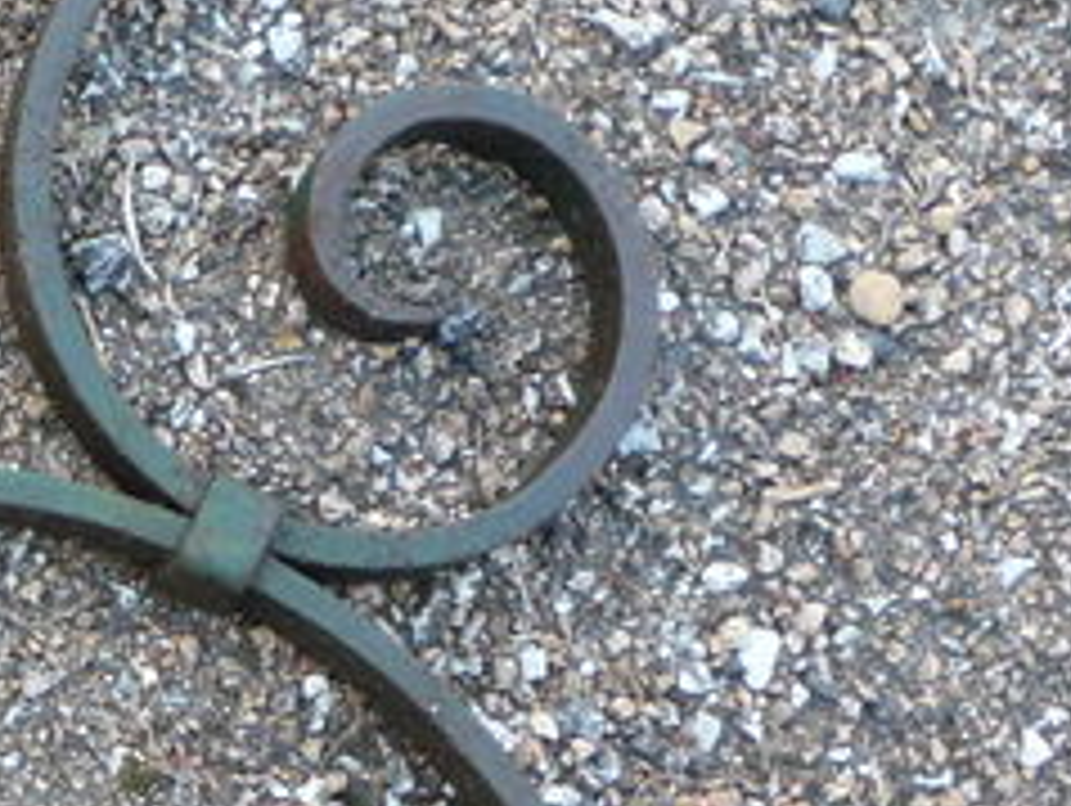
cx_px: -819
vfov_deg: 11.7
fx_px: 3902
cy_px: 811
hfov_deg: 14.0
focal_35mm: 126
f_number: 3.3
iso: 100
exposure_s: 1/60
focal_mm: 5.2
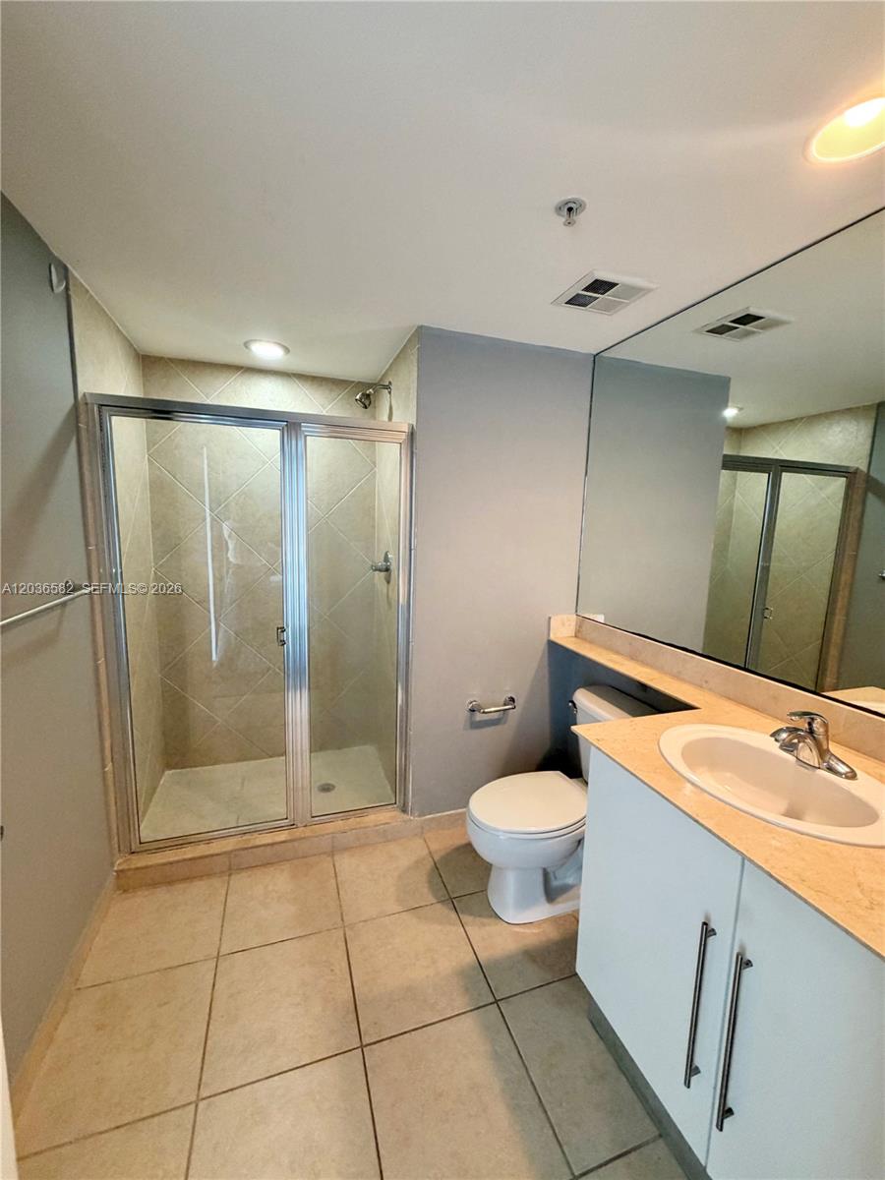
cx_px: 442
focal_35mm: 14
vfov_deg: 102.1
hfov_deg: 85.7
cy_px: 590
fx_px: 477
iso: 320
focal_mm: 2.22
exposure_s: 1/60
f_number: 2.2
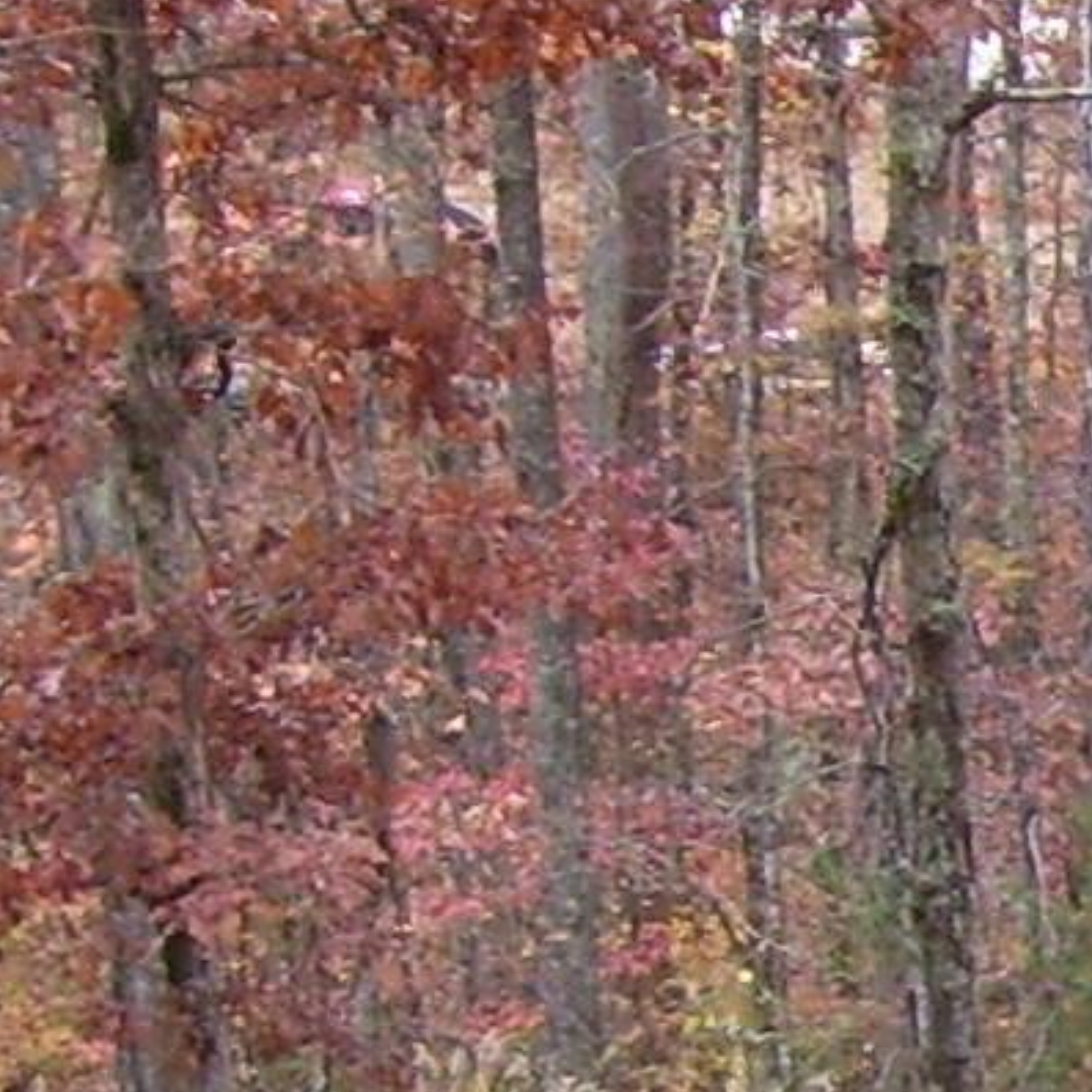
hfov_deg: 7.7
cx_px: 2525
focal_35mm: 212
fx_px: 7566
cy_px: 1086
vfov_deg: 8.2
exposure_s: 1/90
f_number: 2.7
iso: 125
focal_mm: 6
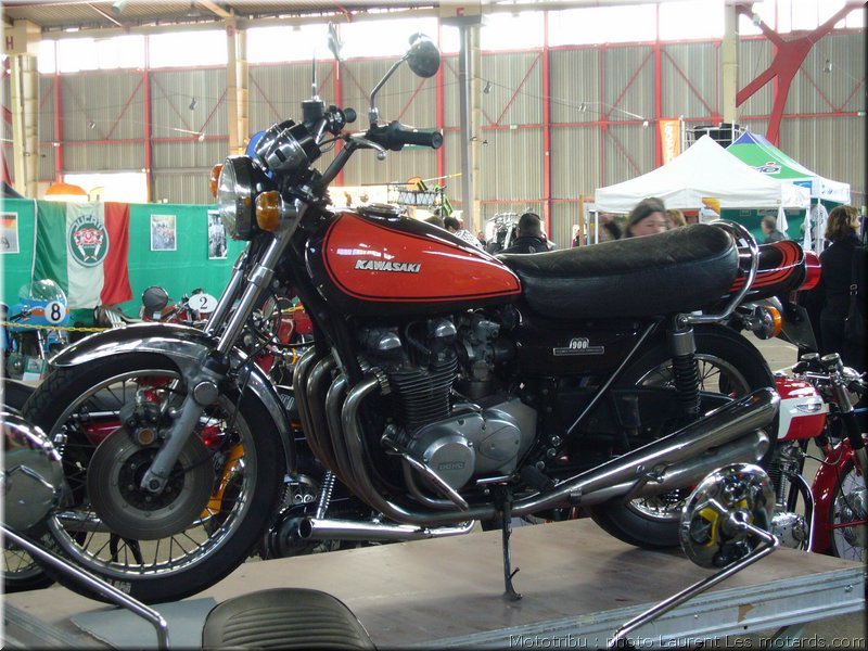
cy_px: 326
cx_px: 434
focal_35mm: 68
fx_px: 1705
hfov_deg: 28.6
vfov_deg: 21.6
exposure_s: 1/15
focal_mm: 11.2
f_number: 4.3
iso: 160
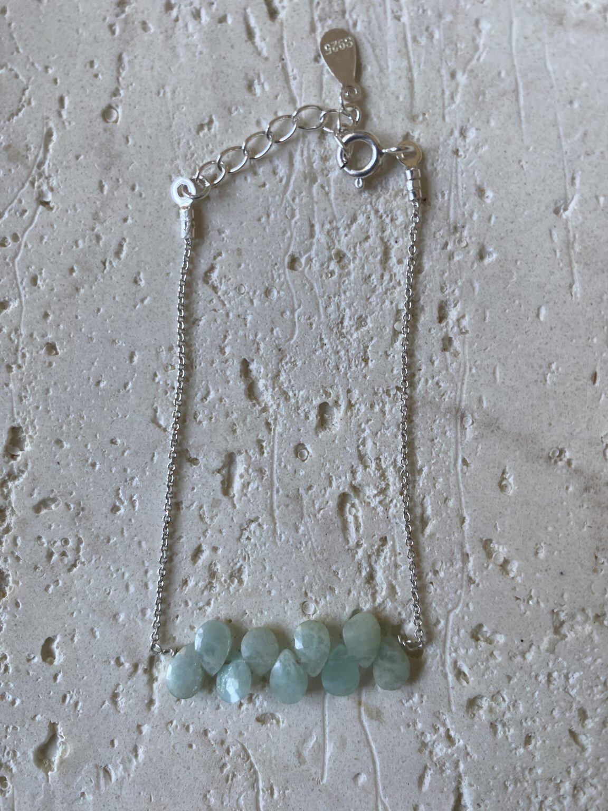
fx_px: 585
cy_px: 406
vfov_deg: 69.4
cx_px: 304
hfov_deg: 54.9
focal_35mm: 25
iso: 80
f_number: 1.8
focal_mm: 4.25
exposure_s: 1/121
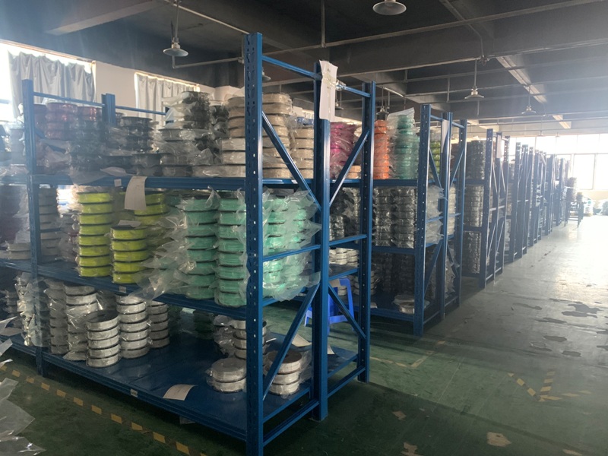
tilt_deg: -5.5
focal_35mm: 26
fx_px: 457
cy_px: 228
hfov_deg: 67.3
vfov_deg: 53.1
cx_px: 304
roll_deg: -1.1
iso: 640
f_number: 1.8
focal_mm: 4.25
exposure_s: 1/30
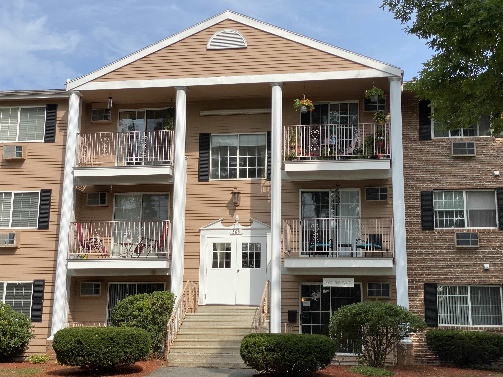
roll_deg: -1.2
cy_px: 188
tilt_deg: +12.9
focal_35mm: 52
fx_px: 756
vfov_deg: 28.0
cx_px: 252
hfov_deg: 36.8
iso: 20
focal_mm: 6
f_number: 2
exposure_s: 1/1020
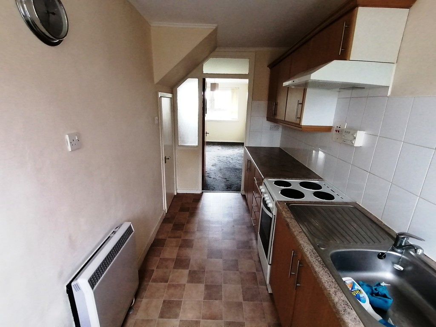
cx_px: 218
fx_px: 214
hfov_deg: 91.0
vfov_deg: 74.7
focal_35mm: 17
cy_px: 164
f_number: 2.4
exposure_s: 1/50
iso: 160
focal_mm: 2.7
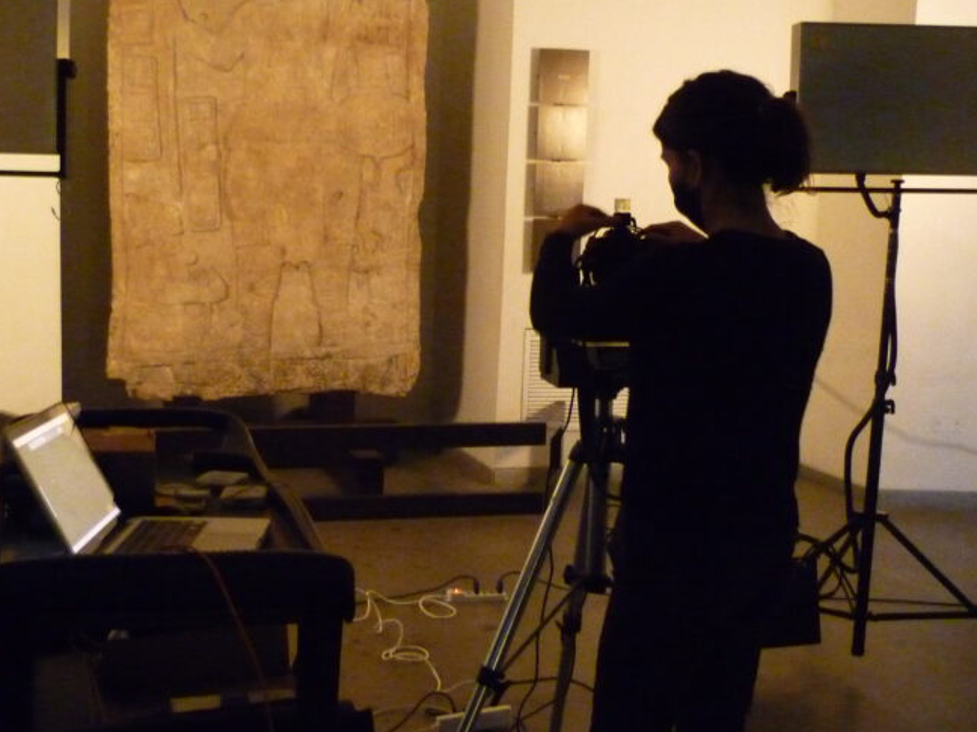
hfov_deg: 38.4
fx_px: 1383
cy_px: 411
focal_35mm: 49
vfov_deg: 29.6
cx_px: 317
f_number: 2.8
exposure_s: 1/13
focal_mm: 5.5
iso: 800
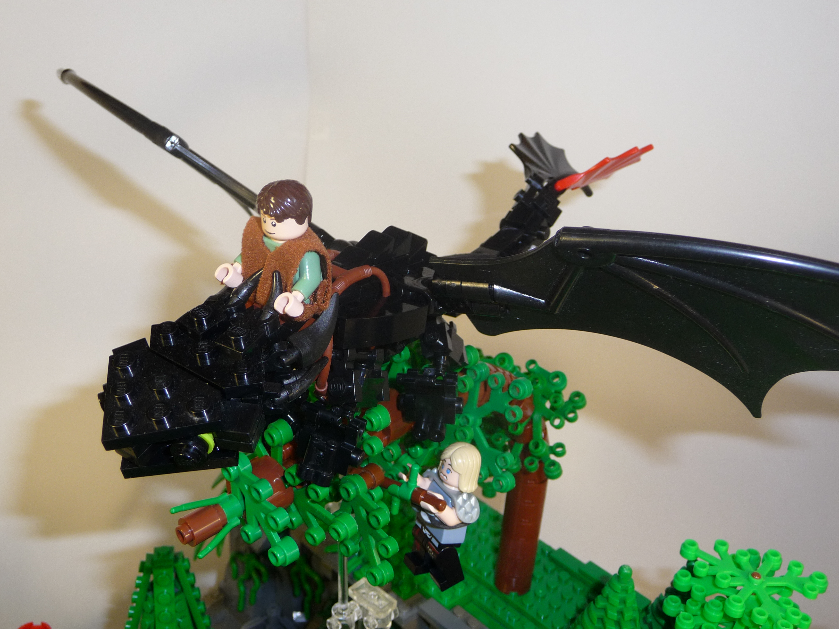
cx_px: 420
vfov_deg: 37.7
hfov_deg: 49.0
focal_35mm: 38
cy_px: 314
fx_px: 921
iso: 100
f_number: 3.8
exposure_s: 1/30
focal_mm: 6.3
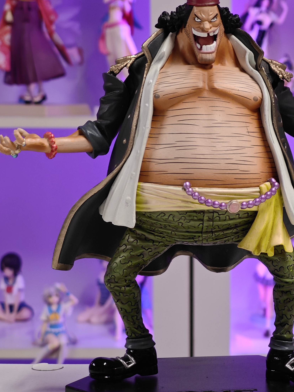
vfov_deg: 16.5
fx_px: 1347
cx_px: 209
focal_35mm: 119
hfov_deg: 12.4
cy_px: 203
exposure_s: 1/17.3
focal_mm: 7.48
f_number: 2.4
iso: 400
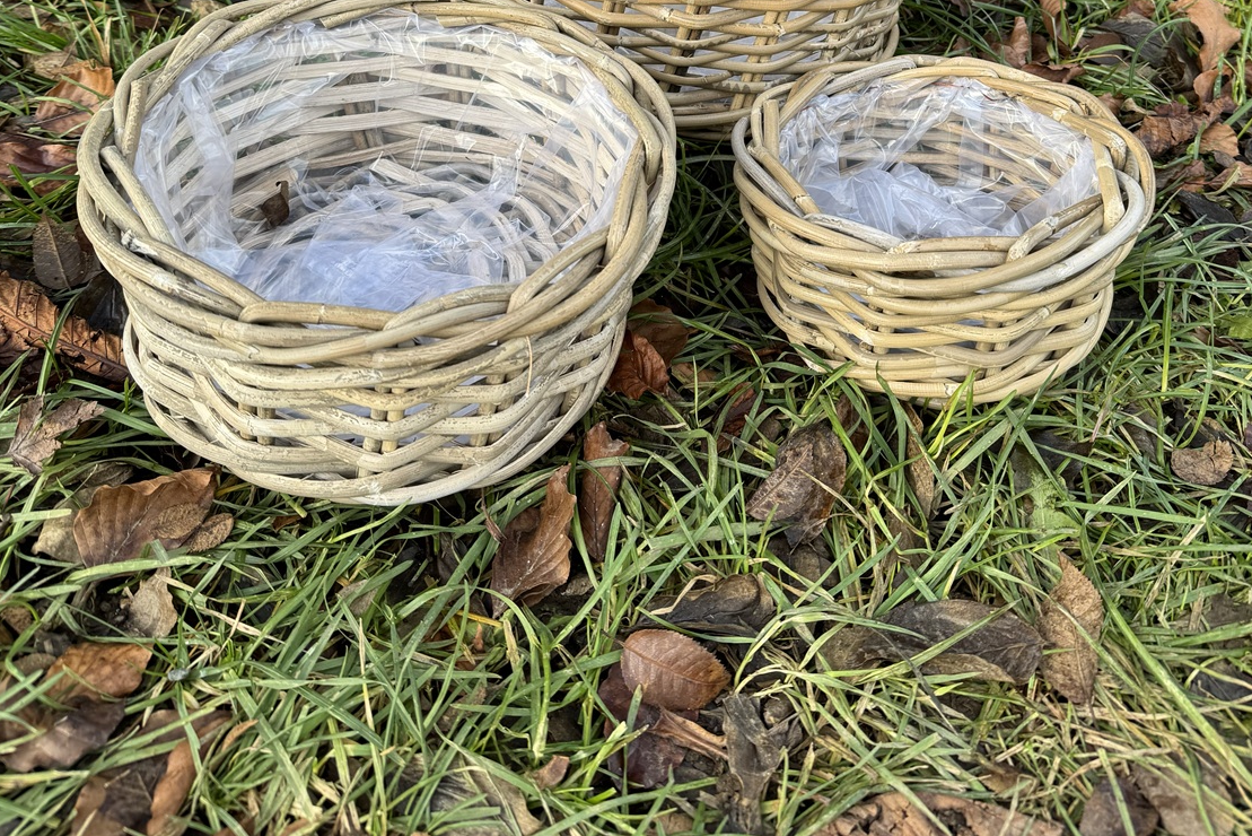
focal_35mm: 36
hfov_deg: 53.1
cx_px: 665
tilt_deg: -32.9
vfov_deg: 33.8
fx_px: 1252
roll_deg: -1.2
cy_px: 6
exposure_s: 1/352
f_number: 1.78
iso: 80
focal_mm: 6.76
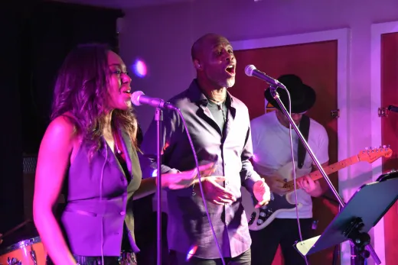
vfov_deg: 18.9
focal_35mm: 72
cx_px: 199
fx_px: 796
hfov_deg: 28.1
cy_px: 132
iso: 6400
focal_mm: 48
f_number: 4.8
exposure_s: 1/60
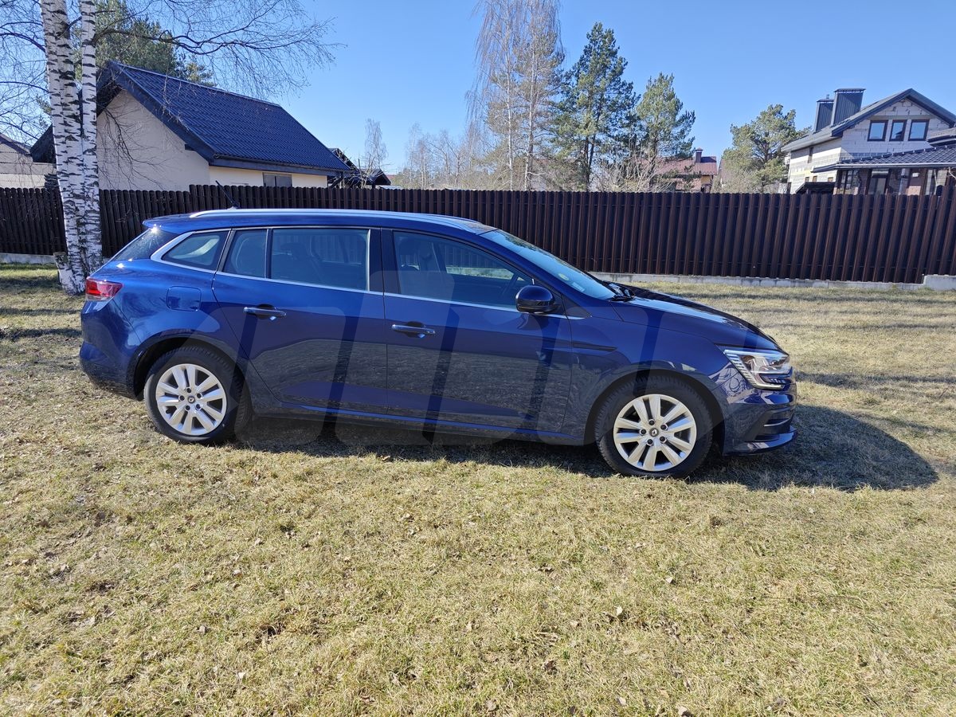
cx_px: 478
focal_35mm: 23
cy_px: 358
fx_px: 635
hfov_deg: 73.9
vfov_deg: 58.9
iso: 50
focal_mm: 5.43
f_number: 1.8
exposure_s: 1/1208
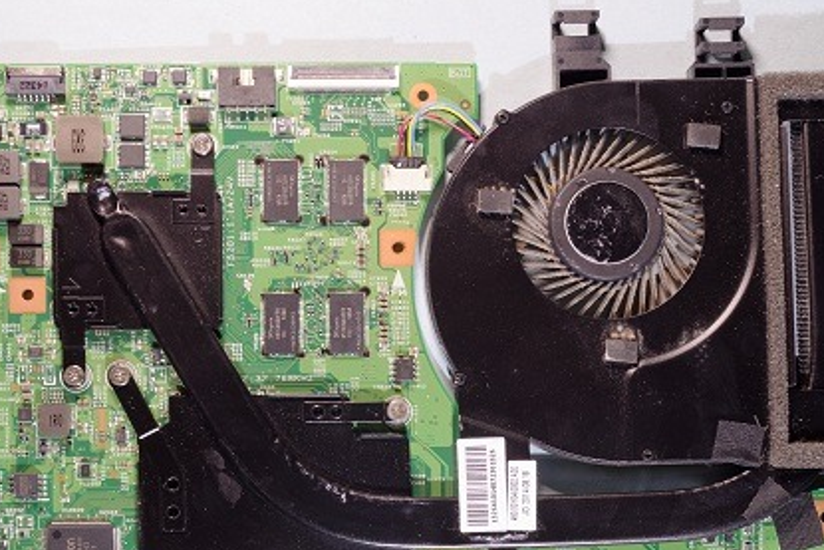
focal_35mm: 65
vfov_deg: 20.6
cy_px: 482
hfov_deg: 30.9
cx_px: 365
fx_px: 1488
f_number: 8
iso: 100
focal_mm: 24
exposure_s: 1/3
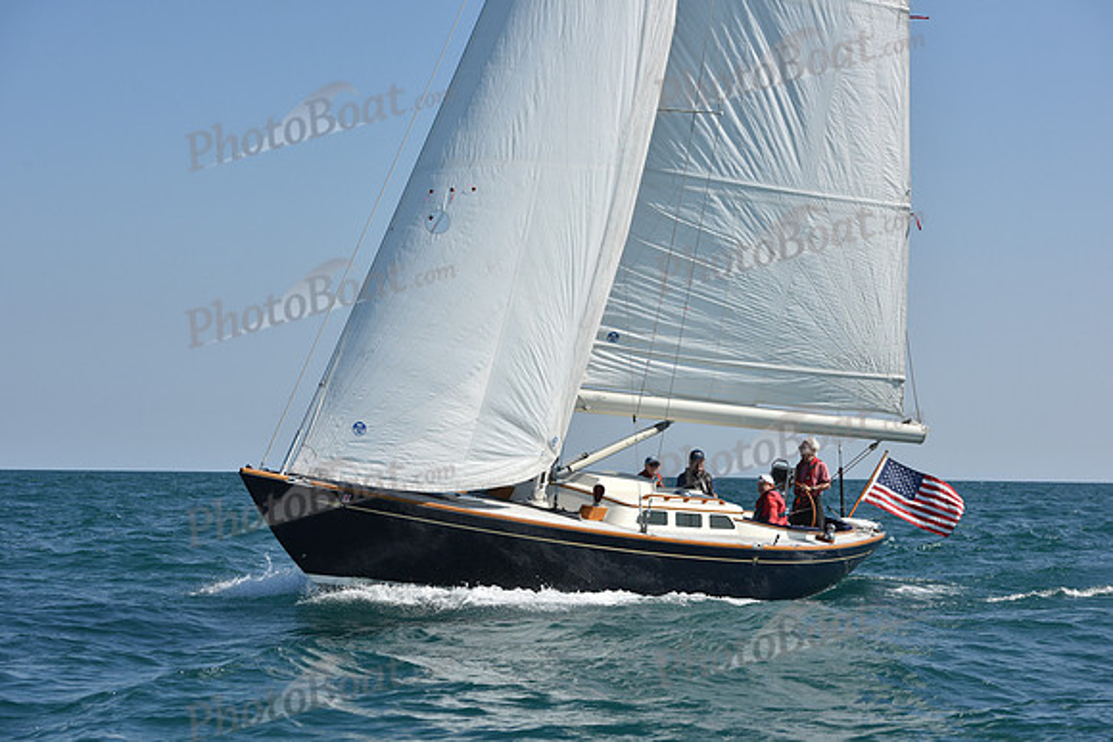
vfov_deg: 16.7
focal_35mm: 82
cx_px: 556
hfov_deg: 24.8
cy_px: 371
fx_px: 2536
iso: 250
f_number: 8
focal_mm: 82
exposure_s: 1/1600
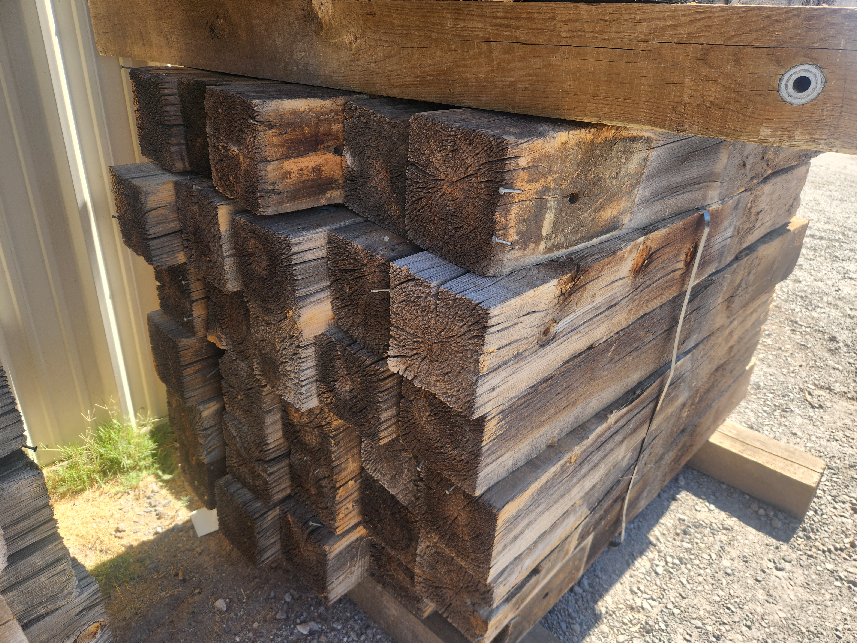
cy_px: 322
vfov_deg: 58.9
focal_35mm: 23
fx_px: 569
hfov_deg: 73.9
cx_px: 428
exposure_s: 1/329
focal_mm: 5.4
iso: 20
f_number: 1.8
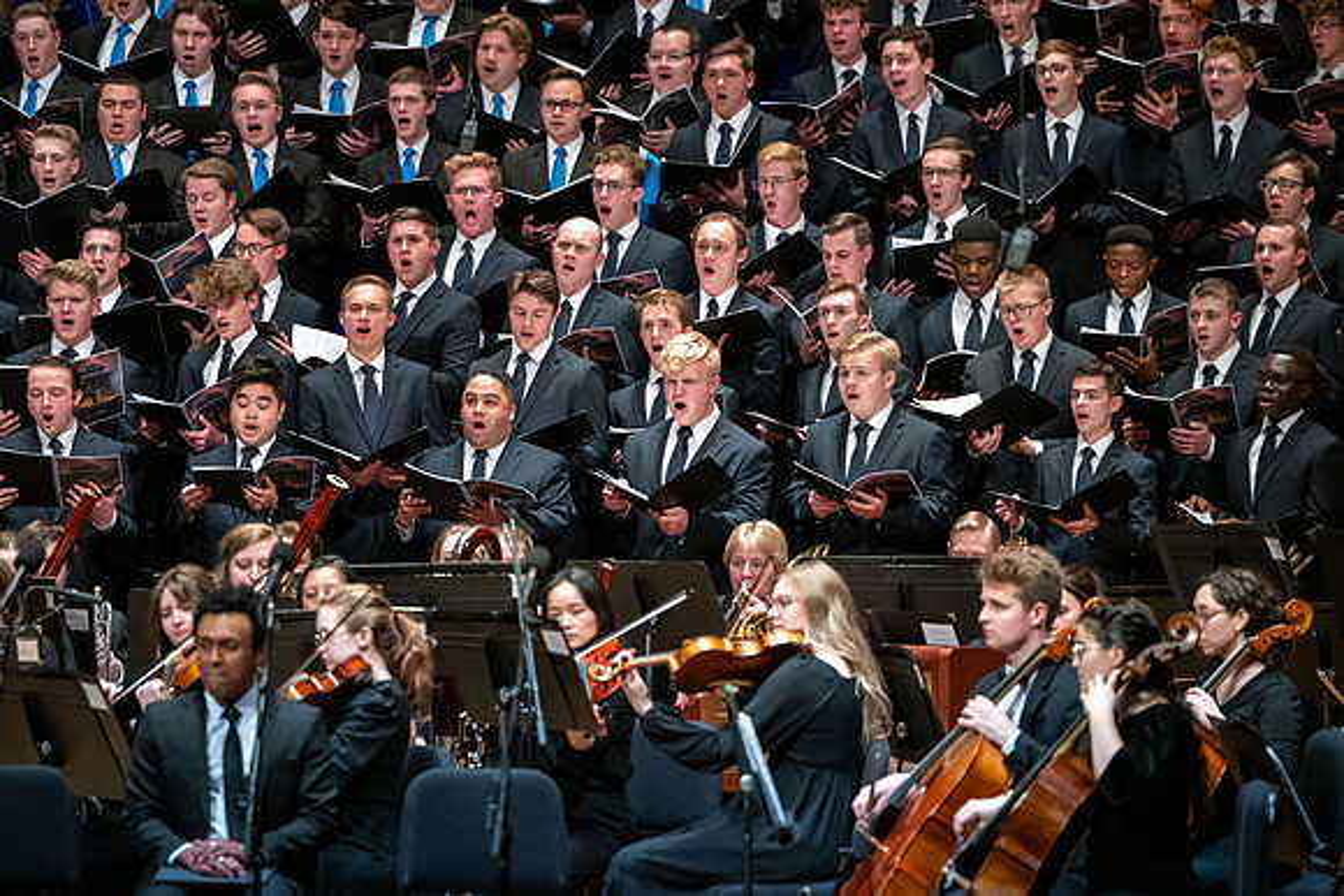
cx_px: 643
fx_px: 7659
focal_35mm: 205
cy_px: 385
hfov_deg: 10.0
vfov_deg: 6.7
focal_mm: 180
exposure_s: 1/320
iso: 3200
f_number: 2.8
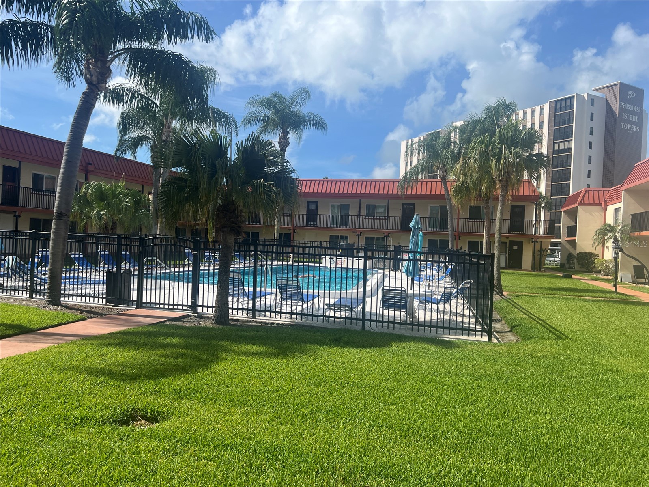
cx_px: 324
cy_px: 244
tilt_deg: +0.2
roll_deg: -0.4
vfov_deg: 53.1
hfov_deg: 67.3
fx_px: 487
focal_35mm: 26
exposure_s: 1/4274
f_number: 1.5
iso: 50
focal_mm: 5.7
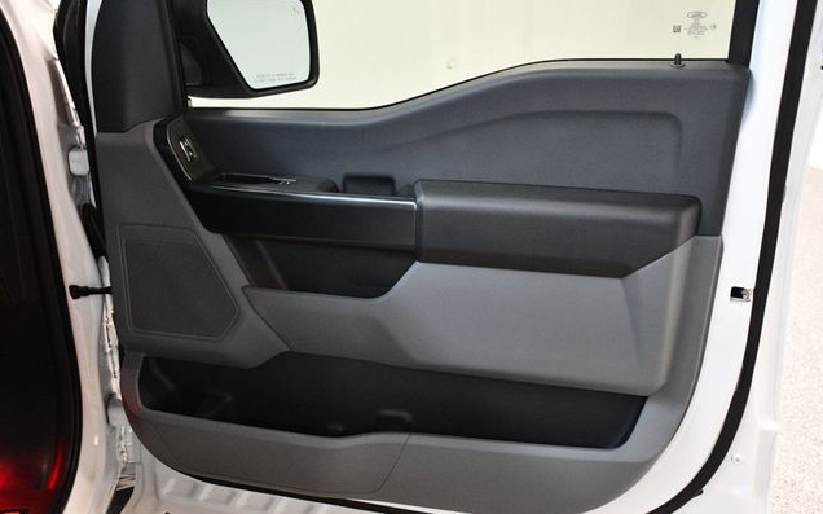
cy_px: 252
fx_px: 897
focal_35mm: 40
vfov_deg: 32.0
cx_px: 410
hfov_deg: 49.3
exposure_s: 1/60
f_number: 3.8
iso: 3200
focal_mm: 26
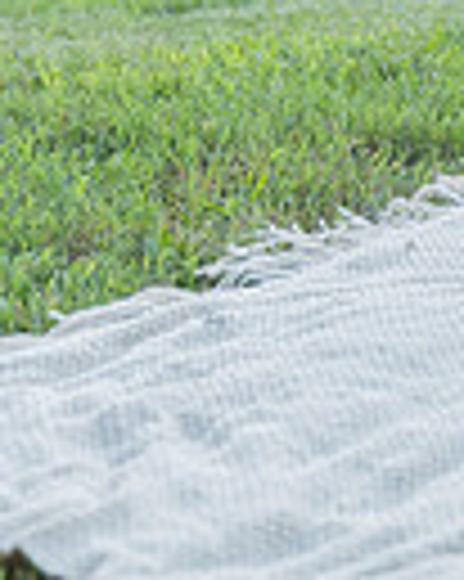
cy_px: -88
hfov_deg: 10.1
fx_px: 2509
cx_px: 766
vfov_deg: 12.9
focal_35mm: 146
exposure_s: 1/400
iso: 500
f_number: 2.8
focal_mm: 34.5
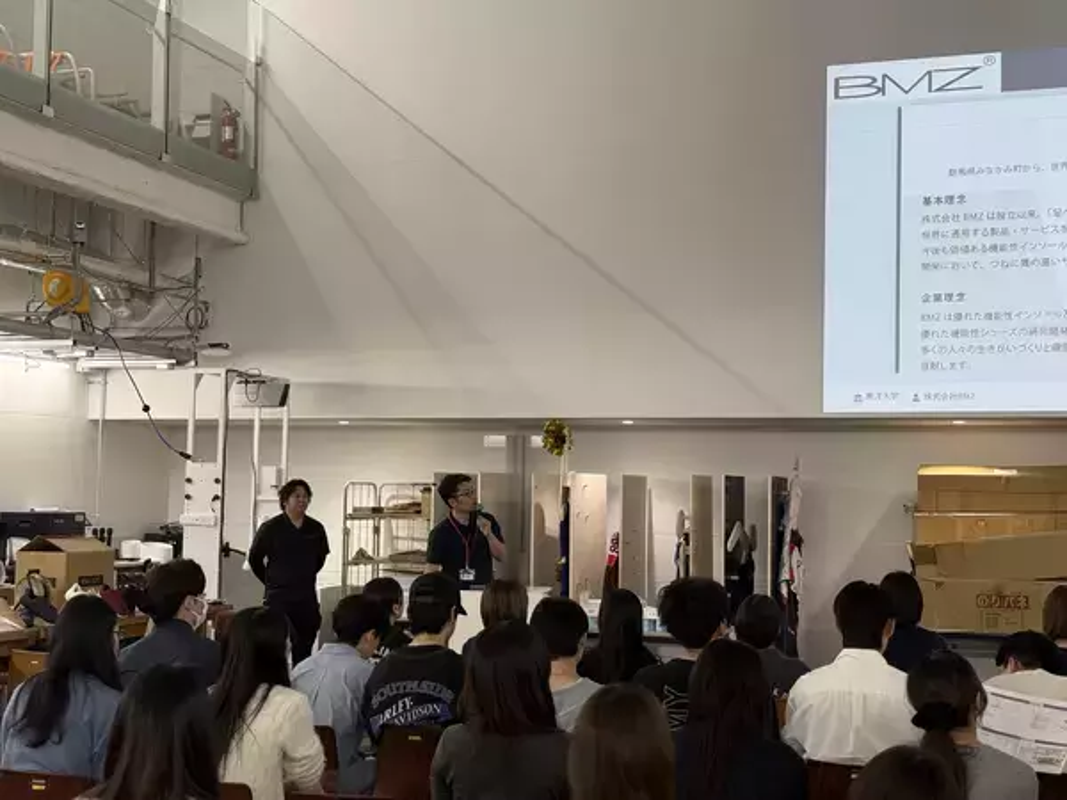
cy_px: 400
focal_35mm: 48
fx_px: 1480
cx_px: 534
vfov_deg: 30.3
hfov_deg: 39.7
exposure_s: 1/100
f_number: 1.78
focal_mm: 6.76
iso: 100
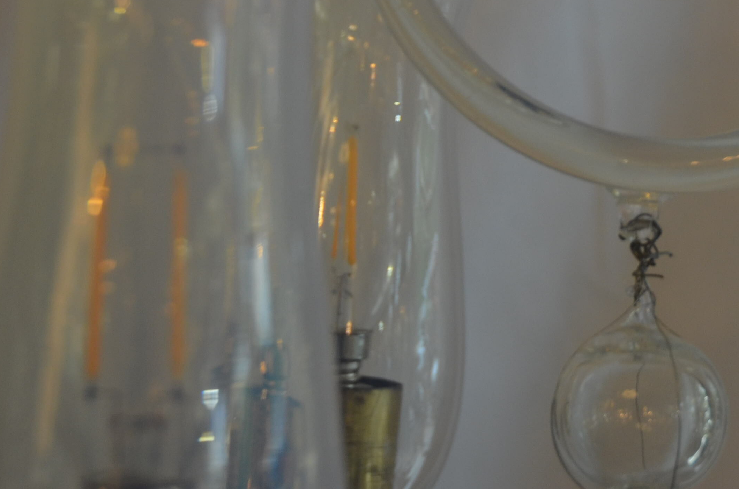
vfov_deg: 11.0
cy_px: -69
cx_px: 555
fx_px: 2503
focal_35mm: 122
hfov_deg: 16.7
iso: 400
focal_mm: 35
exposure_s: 1/60
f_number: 4.2
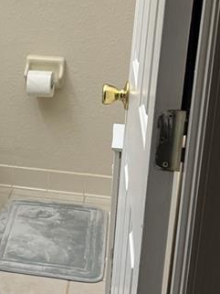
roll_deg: -3.1
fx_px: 823
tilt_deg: -16.8
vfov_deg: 20.1
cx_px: -41
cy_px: 87
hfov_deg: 14.7
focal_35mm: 97
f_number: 1.6
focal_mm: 5.96
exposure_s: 1/60
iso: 125
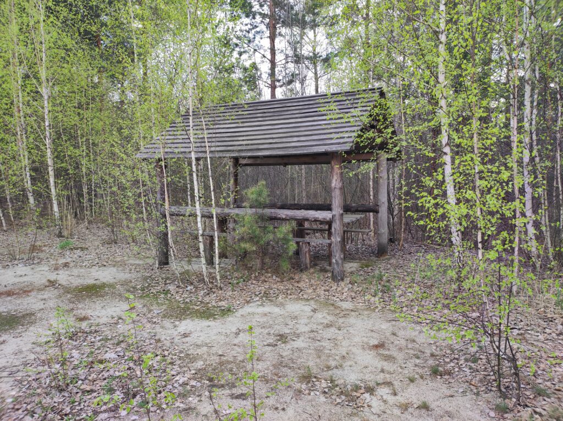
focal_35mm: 25
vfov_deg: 54.8
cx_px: 282
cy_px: 210
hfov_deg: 69.4
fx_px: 406
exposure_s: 1/128
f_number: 1.79
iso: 50
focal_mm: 4.7
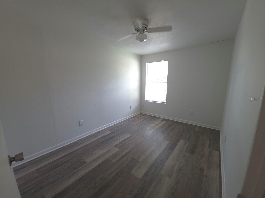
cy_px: 99
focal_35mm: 13
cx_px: 132
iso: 80
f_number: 1.9
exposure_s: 1/30
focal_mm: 2.2
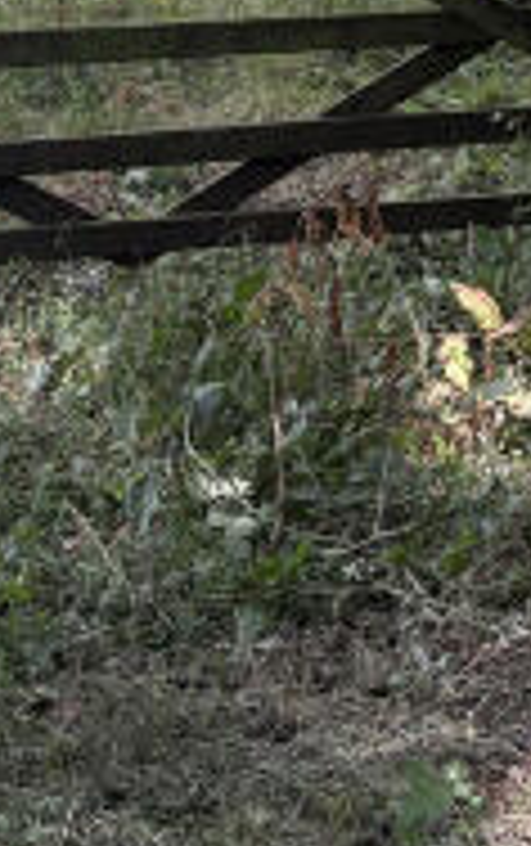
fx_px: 3463
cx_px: 621
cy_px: -428
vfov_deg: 13.2
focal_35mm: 150
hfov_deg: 8.7
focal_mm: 5.96
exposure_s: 1/232
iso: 100
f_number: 1.6
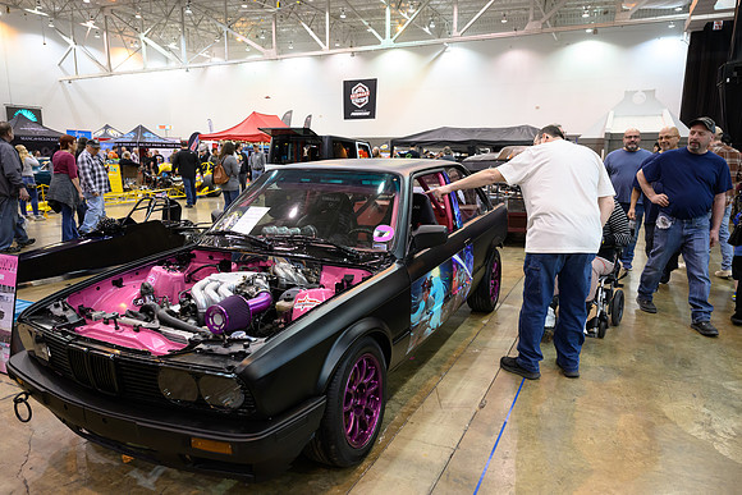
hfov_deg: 73.7
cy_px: 248
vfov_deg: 53.2
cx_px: 371
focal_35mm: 24
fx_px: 495
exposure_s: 1/250
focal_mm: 24
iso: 3200
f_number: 4
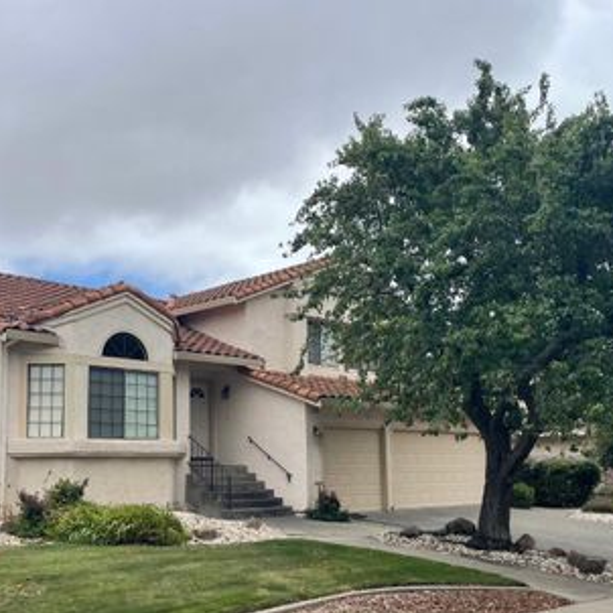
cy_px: 379
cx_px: 242
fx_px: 761
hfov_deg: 43.6
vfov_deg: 43.6
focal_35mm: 38
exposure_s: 1/4000
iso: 32
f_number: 1.6
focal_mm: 4.2
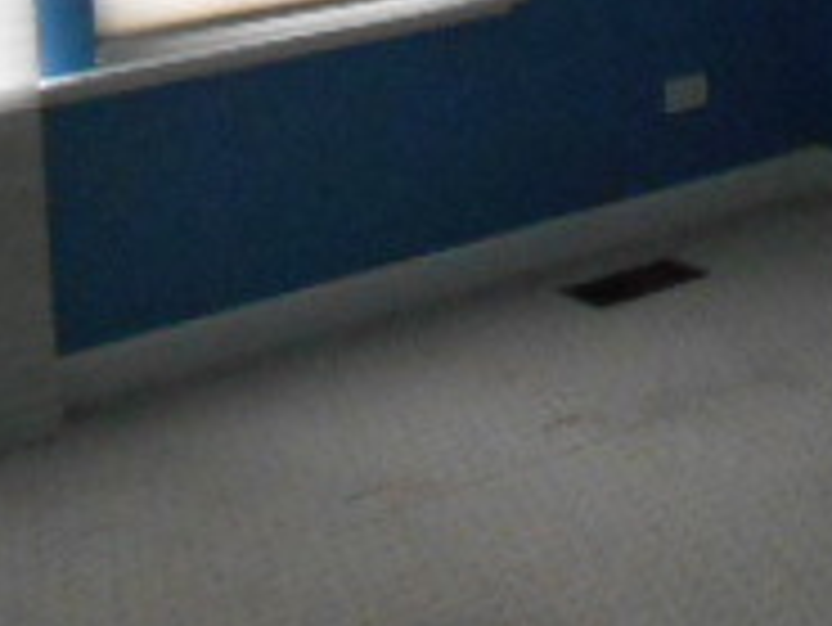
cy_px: -338
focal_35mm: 90
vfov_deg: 15.1
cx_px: 675
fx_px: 2165
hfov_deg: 21.5
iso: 800
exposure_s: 1/125
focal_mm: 4.6
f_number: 3.5
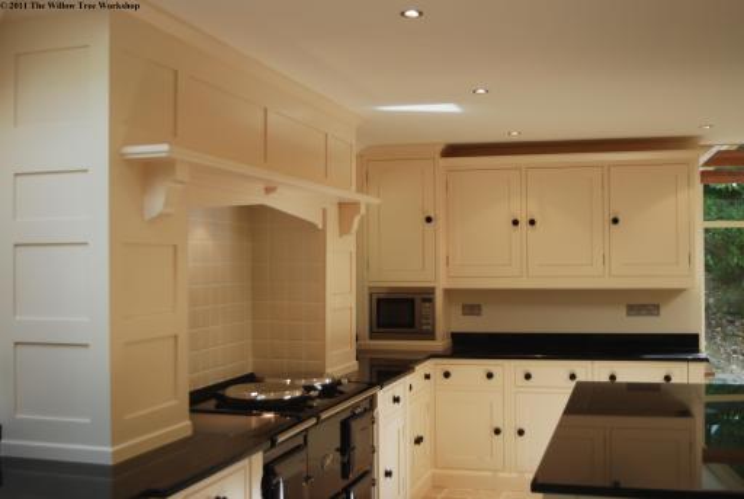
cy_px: 250
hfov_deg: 47.9
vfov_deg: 33.1
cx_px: 372
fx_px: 838
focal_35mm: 40
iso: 200
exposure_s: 1/50
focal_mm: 27
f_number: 4.2
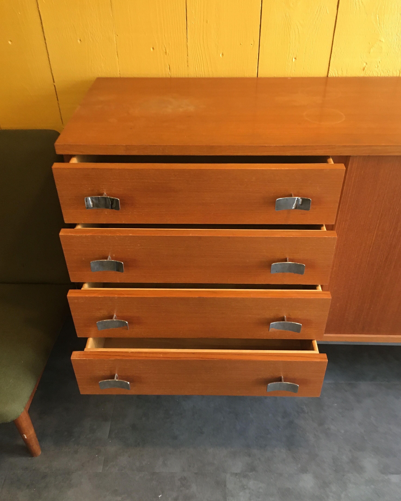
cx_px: 201
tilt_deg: -35.5
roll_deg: -0.8
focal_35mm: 31
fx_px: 460
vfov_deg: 57.1
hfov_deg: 47.1
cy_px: 266
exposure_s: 1/33
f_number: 2.2
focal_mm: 4.15
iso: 160
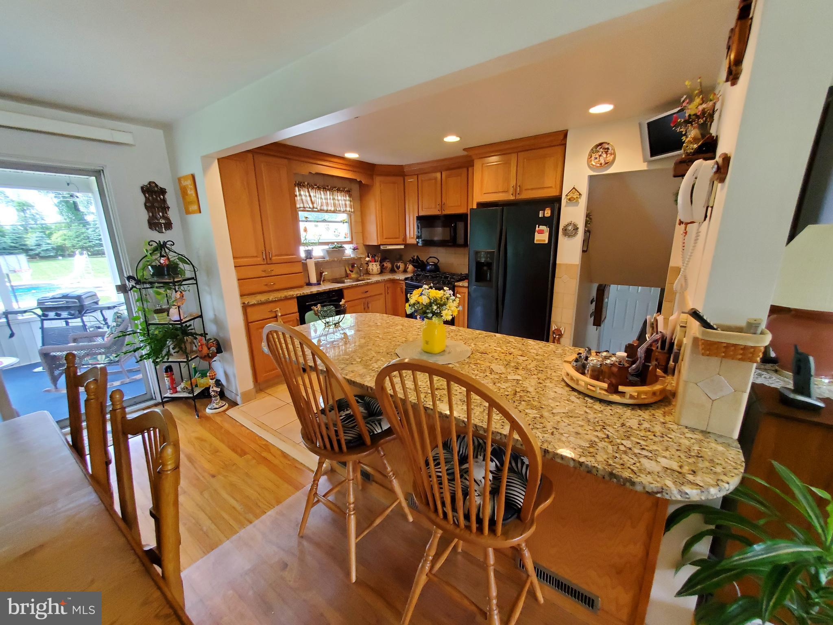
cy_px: 312
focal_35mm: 13
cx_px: 416
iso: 500
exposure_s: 1/59
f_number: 2.2
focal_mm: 1.8
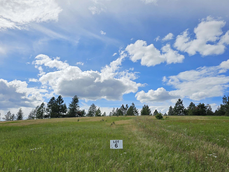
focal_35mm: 27
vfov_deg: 51.1
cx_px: 111
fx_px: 179
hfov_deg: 65.3
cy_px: 101
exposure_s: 1/2180
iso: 10
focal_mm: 6.3
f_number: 1.7
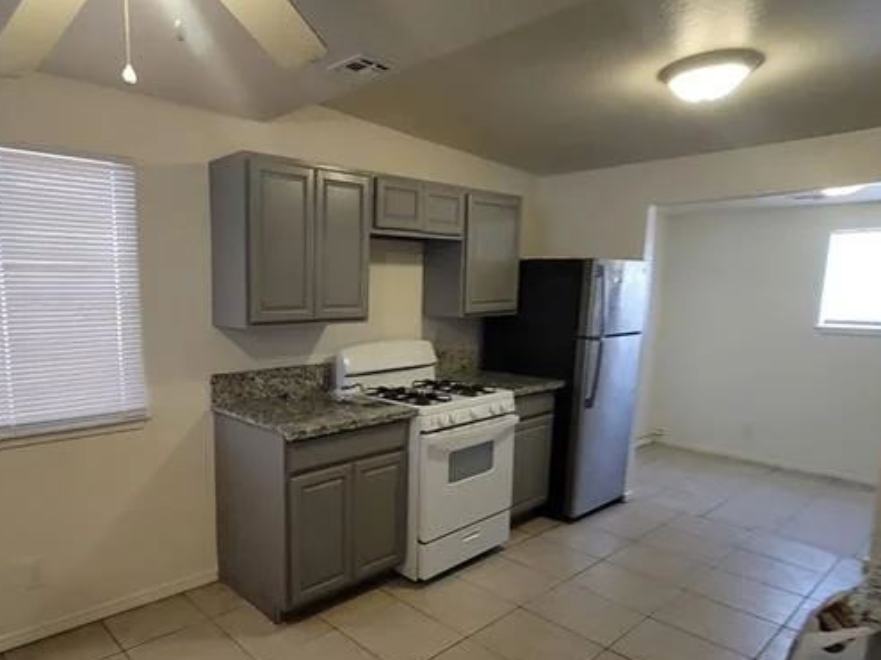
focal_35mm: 21
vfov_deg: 63.2
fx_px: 534
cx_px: 301
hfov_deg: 76.7
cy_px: 375
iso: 320
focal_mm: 2.2
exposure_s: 1/60
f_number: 2.2
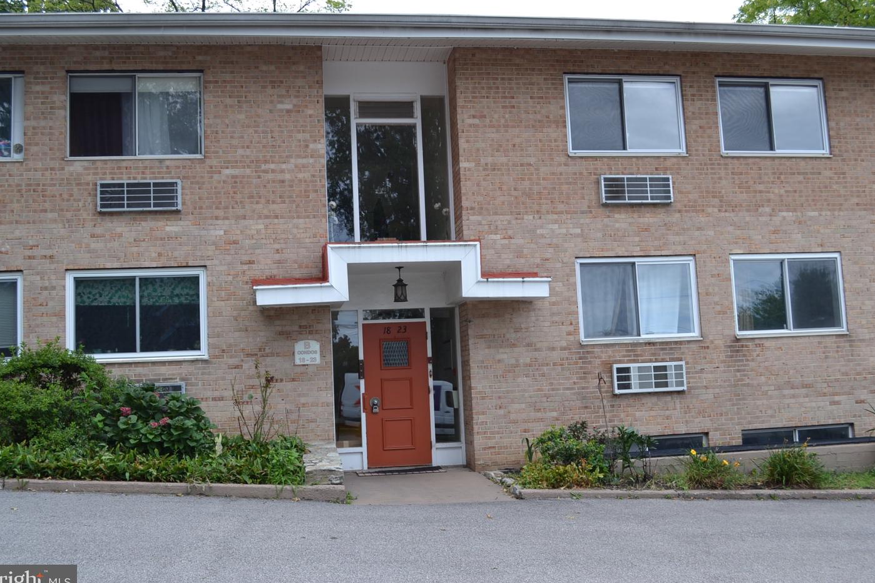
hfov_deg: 55.8
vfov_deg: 38.9
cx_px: 430
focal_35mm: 34
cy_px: 297
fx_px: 826
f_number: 5.6
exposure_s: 1/125
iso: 100
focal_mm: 22
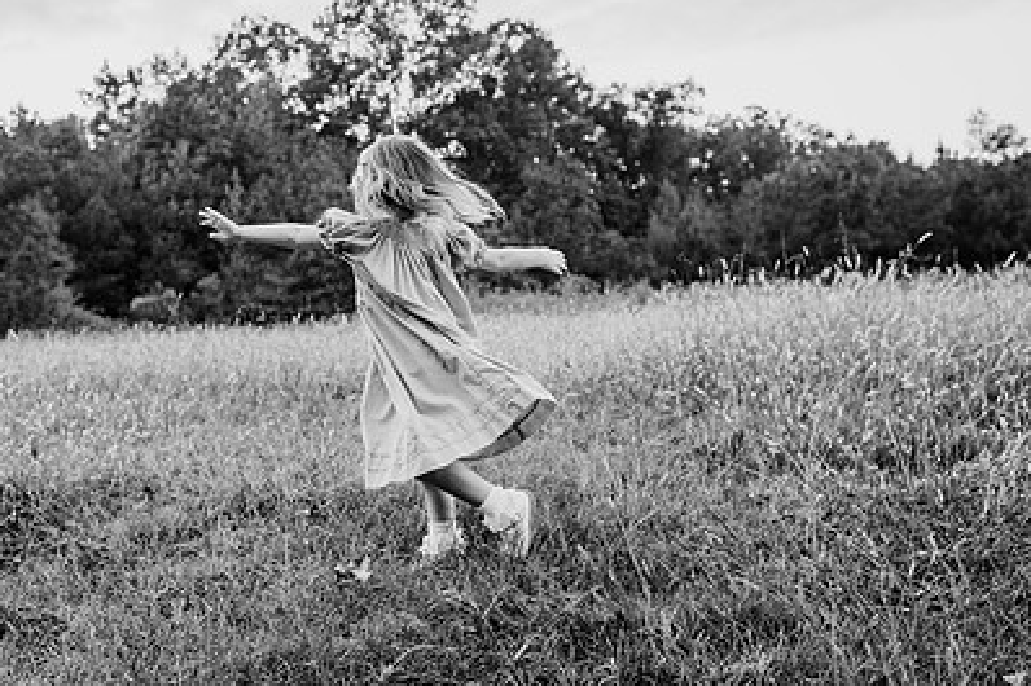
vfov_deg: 37.7
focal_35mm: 35
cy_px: 276
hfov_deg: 54.0
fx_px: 1002
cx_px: 407
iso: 500
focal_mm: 24
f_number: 2.8
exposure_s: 1/320
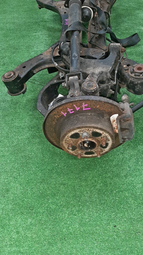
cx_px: 86
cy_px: 128
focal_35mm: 29
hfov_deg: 40.0
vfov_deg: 66.1
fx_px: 196
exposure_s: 1/33
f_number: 1.7
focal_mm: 3.93
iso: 195
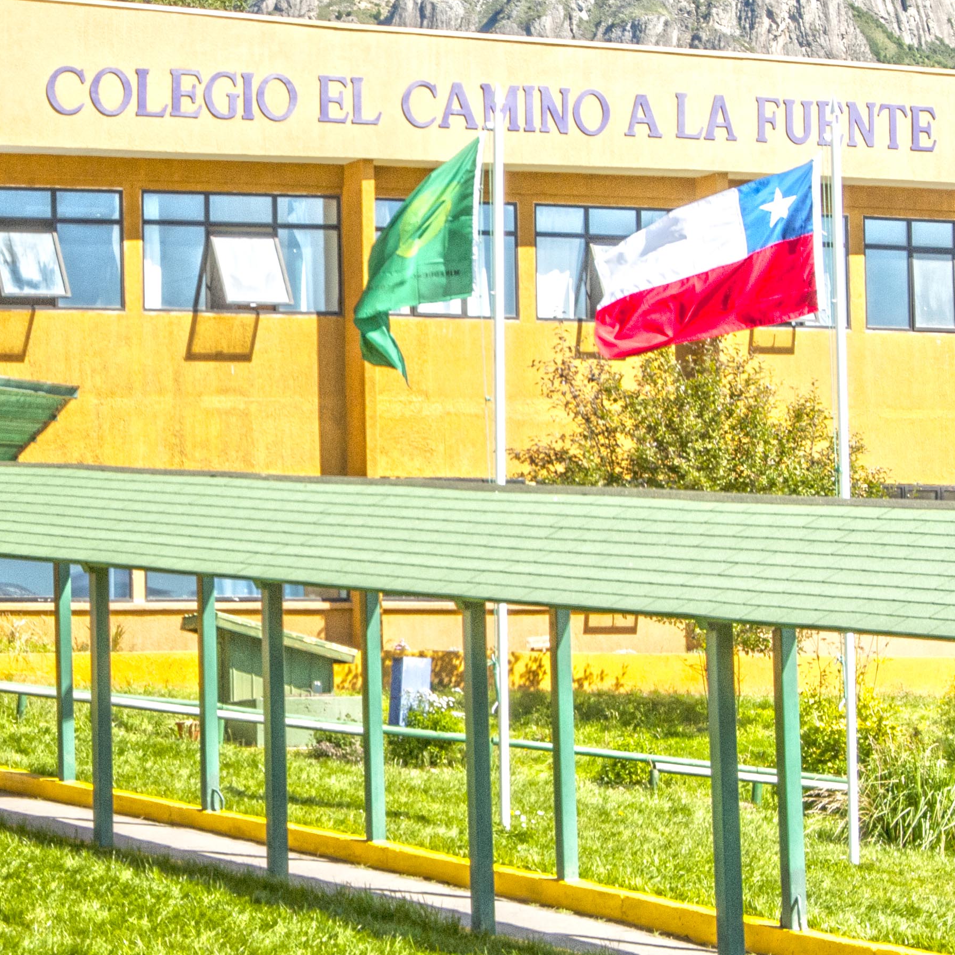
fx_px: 4710
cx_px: 167
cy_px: 433
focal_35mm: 151
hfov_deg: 11.5
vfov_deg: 11.6
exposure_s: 1/250
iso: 100
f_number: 9
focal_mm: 55
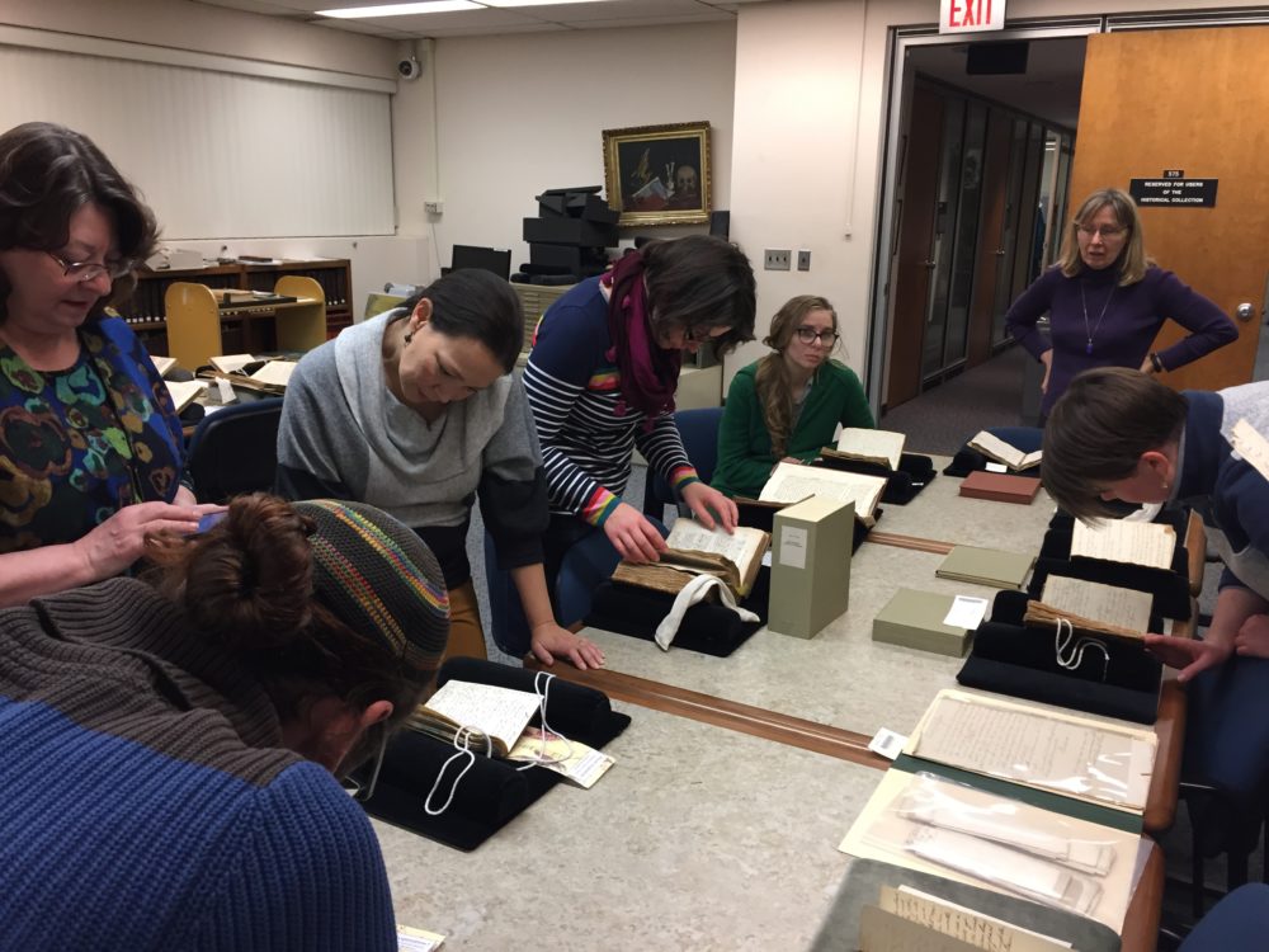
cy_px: 476
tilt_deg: -15.0
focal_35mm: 29
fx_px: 1063
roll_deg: -0.6
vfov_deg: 48.2
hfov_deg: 61.7
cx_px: 634
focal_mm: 4.15
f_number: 2.2
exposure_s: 1/30
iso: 100
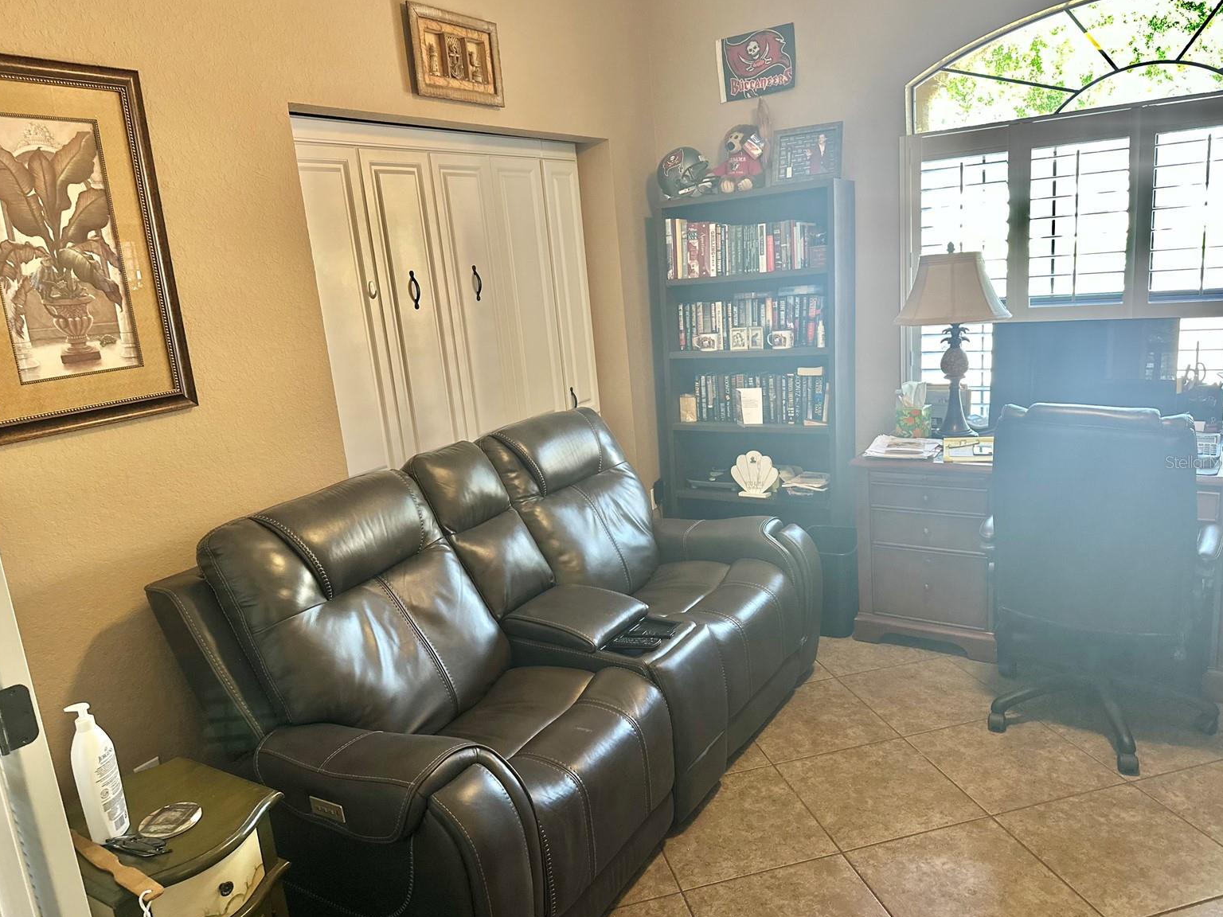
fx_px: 883
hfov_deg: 69.4
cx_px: 604
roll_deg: +5.3
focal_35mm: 25
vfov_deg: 54.9
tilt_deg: -12.3
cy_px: 462
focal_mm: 6.86
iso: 400
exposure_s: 1/60
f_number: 1.78
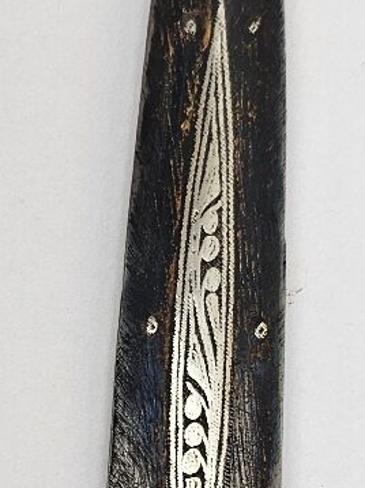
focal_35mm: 108
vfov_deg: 17.8
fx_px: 1520
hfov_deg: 13.4
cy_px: 483
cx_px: -25
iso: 40
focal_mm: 6.3
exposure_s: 1/100
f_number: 1.7
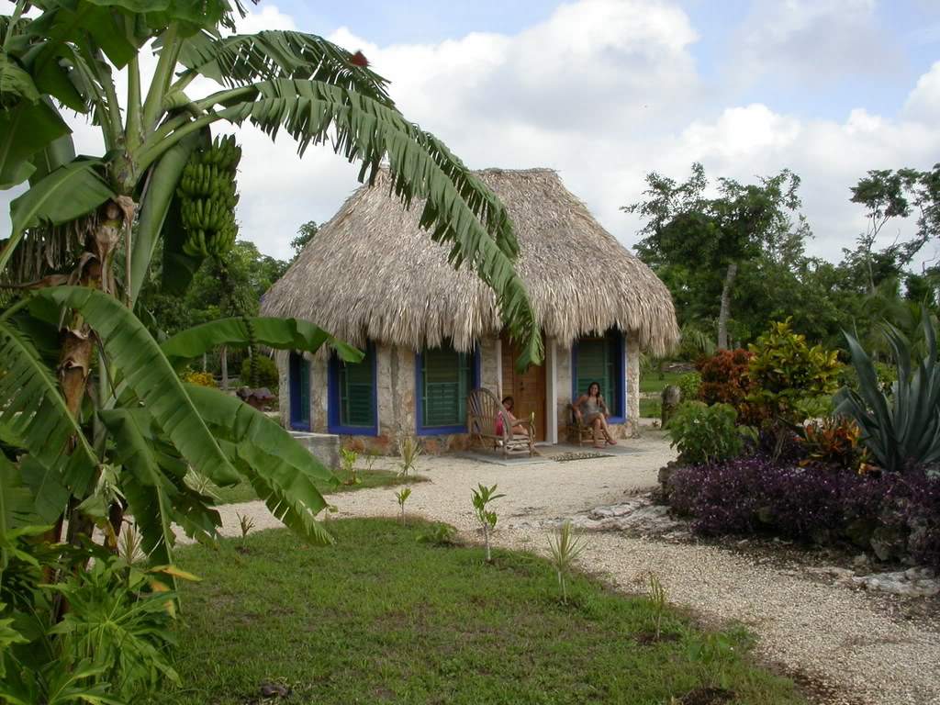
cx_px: 470
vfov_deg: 37.7
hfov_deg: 49.0
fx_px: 1032
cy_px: 352
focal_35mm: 38
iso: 100
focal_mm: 7.85
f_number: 7.5
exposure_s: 1/258
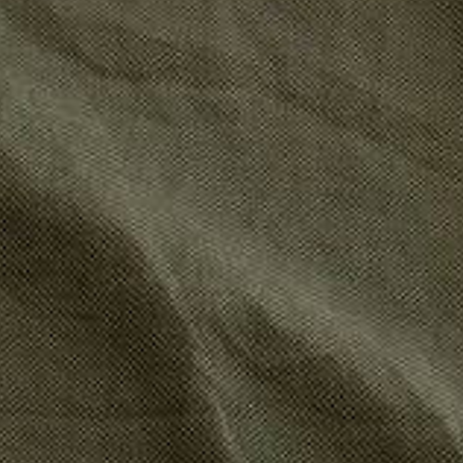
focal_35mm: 145
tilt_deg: -82.1
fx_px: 2194
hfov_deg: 11.2
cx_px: -369
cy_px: 1374
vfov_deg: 9.5
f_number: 1.6
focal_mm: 5.96
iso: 160
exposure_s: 1/60
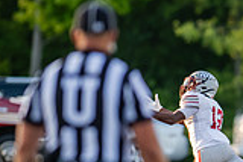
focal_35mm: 1089
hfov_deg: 1.9
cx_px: 333
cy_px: 157
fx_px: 7357
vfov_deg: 1.3
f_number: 3.2
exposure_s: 1/1250
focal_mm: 300
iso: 800
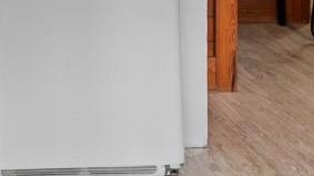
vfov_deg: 11.7
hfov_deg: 21.3
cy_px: -198
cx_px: -104
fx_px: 749
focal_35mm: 90
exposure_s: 1/13
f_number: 4.5
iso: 100
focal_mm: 10
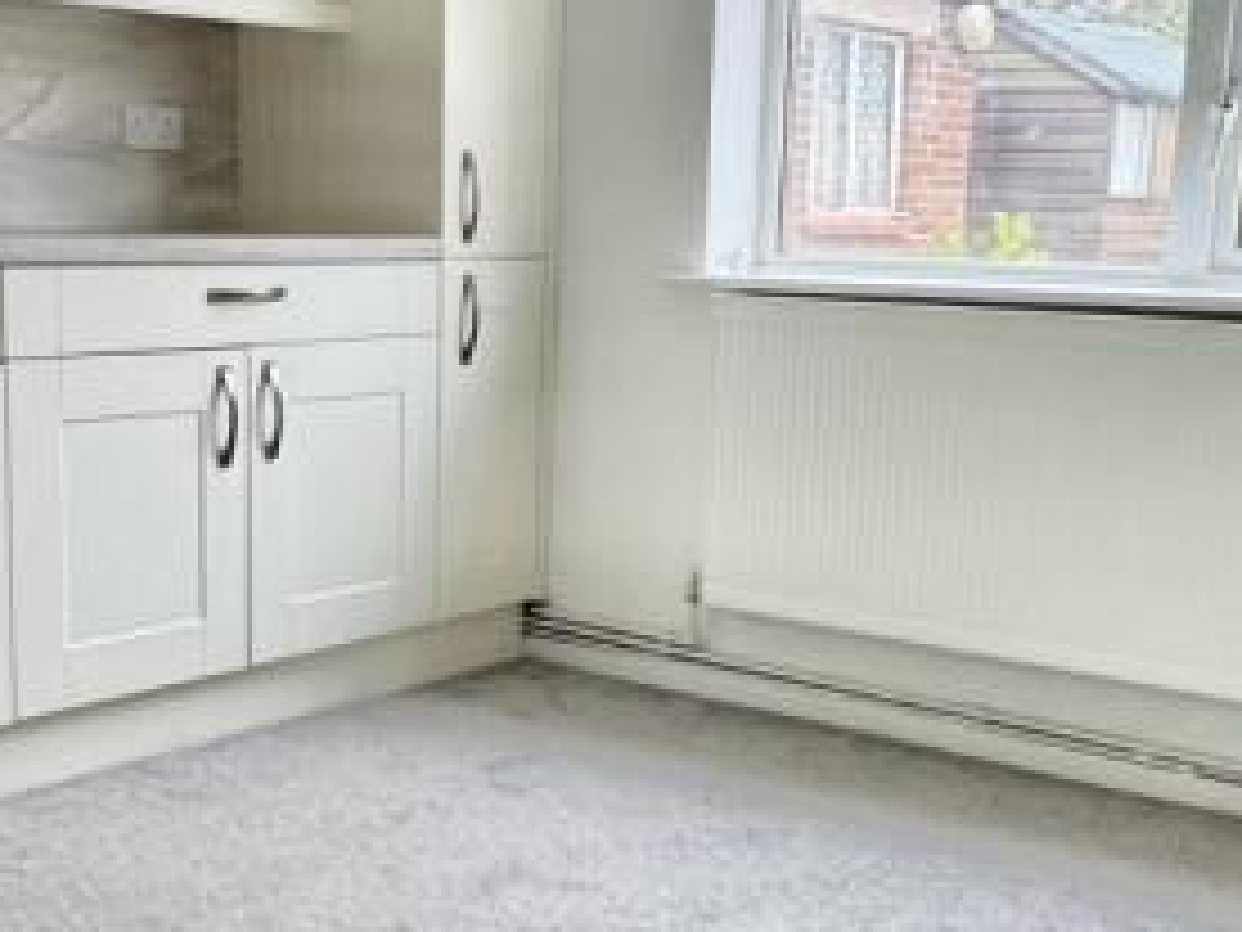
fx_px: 1866
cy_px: 572
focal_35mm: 52
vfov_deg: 28.0
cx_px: 495
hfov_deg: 36.7
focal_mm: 2.22
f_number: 2.2
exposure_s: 1/99
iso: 100
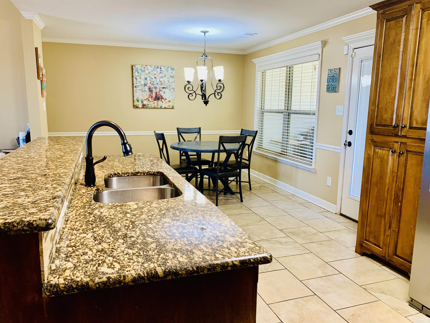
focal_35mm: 26
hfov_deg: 67.3
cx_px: 215
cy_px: 162
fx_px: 323
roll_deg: -1.5
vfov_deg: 53.1
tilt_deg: -9.3
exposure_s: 1/60
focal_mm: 4.25
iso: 125
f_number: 1.8
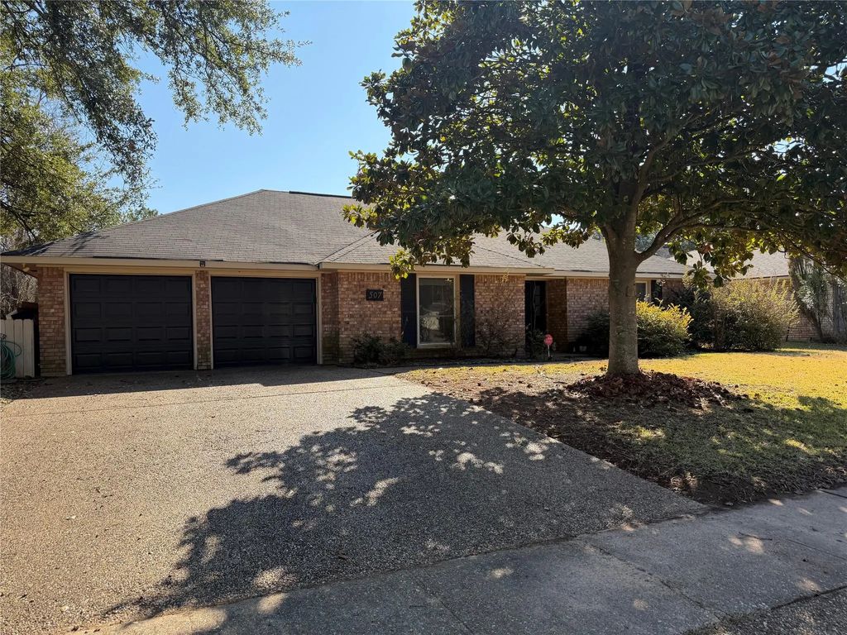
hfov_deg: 71.6
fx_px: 587
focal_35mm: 24
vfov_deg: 56.8
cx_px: 424
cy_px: 318
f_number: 1.78
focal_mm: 6.76
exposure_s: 1/2232
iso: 100
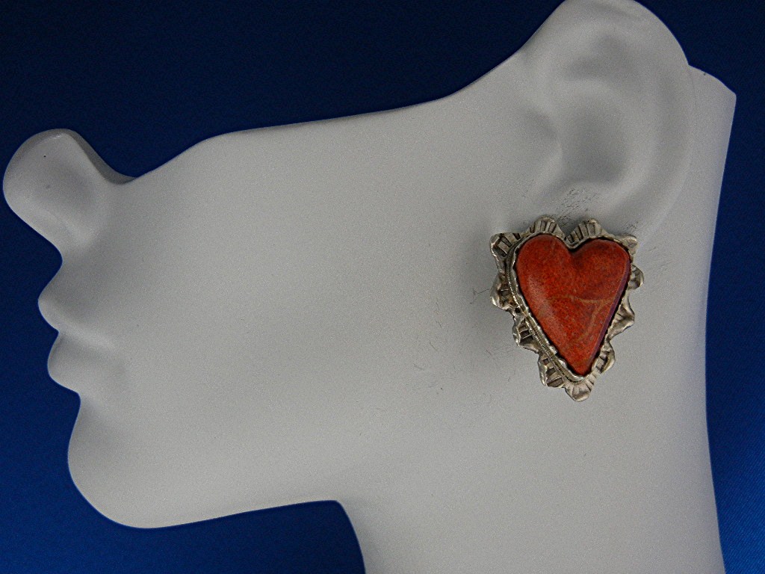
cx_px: 382
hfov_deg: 36.8
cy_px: 287
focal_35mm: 52
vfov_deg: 28.0
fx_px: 1149
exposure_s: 1/60
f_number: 3.9
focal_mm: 9.3
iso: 288
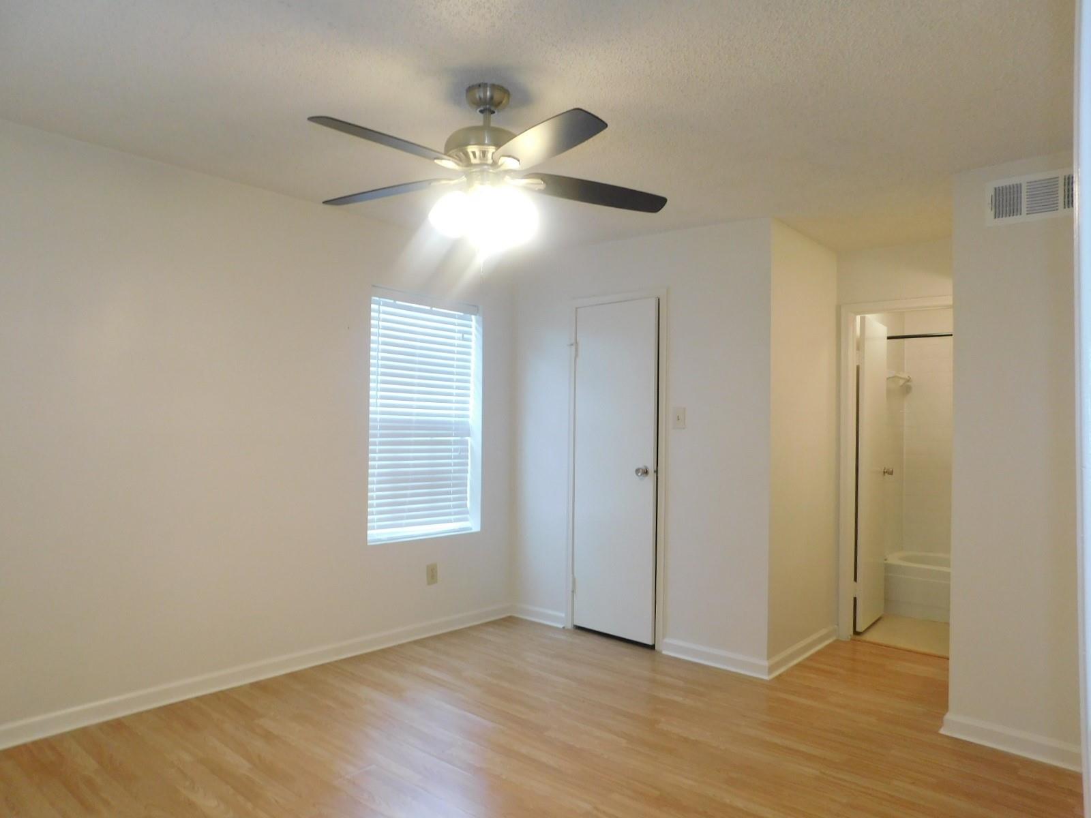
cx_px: 546
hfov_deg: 73.9
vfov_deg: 58.9
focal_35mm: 23
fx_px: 725
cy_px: 409
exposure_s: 1/30
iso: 200
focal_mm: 4
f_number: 3
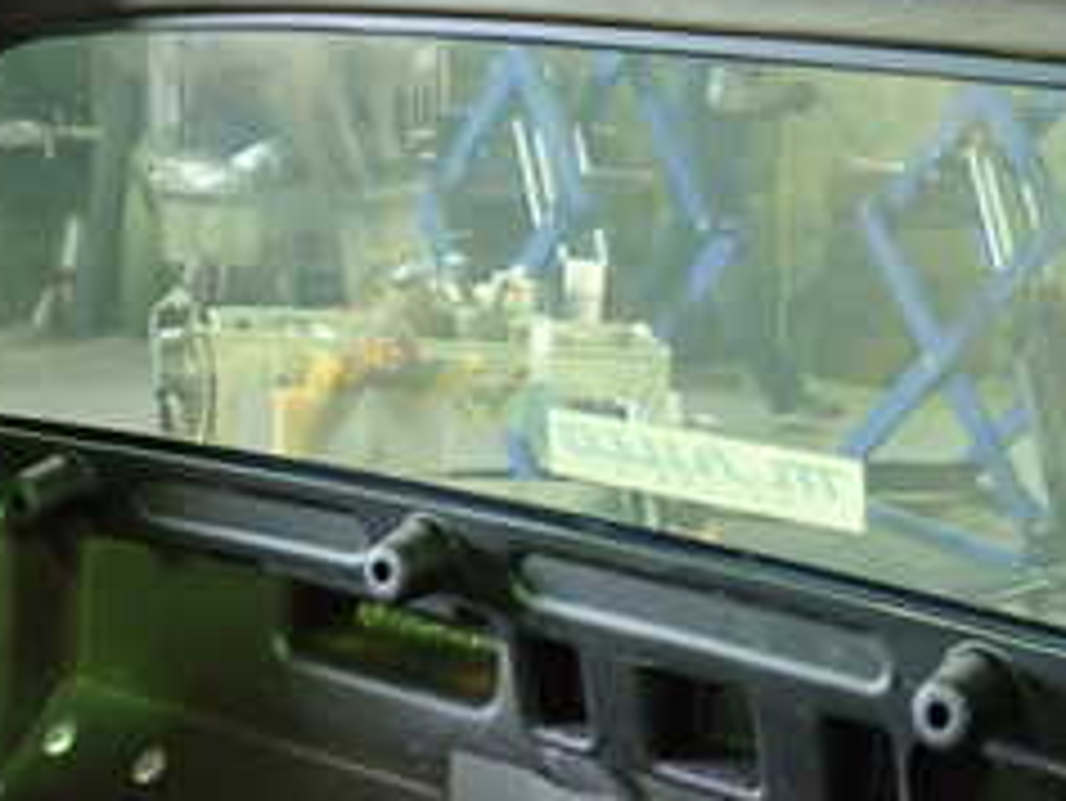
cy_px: 522
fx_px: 2342
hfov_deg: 24.8
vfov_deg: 19.4
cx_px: 994
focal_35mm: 76
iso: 400
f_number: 2.3
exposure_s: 1/30
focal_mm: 5.4
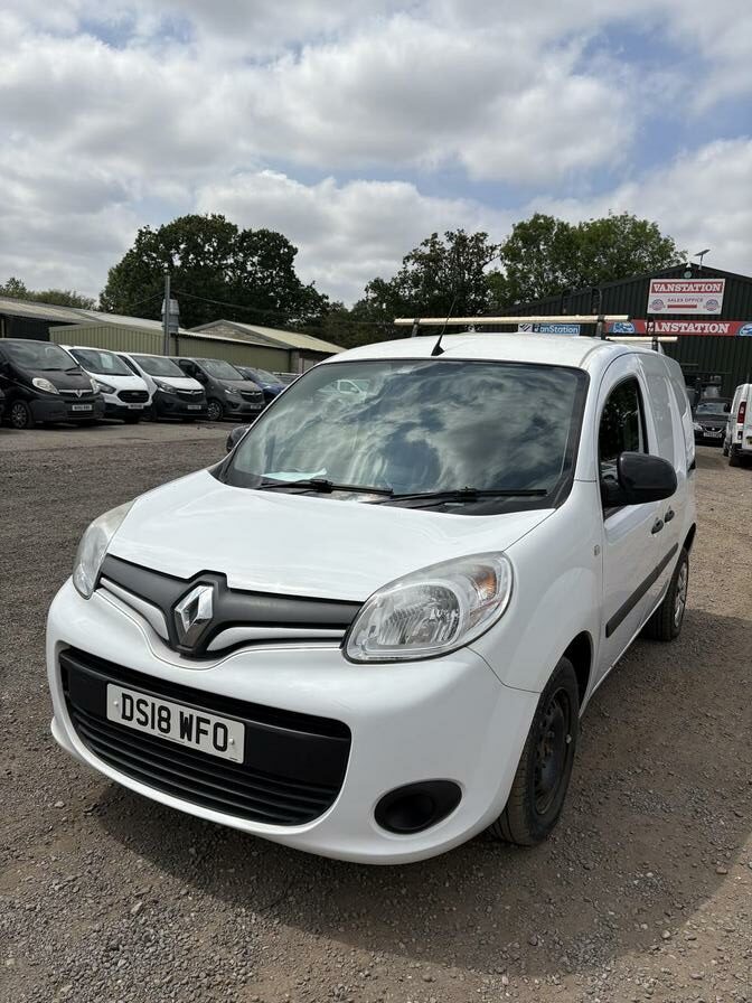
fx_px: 753
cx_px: 376
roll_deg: -0.3
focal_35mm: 26
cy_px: 502
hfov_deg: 53.1
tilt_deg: -6.7
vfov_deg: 67.3
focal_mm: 5.96
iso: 50
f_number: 1.6
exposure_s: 1/8850
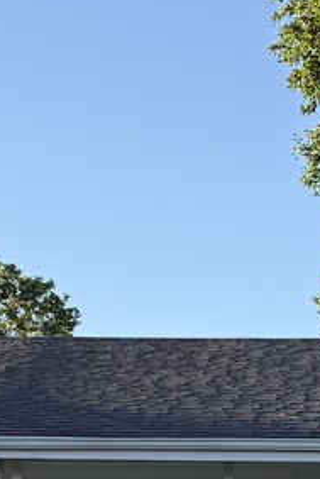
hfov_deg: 10.8
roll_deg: -0.7
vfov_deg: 15.7
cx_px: 262
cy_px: 528
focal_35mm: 127
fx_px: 1691
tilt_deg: +4.6
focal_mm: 6.76
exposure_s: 1/1271
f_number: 1.78
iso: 100
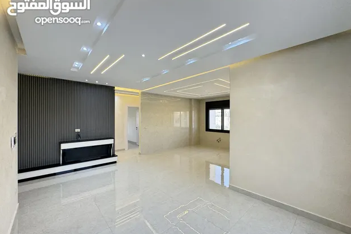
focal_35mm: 15
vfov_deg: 77.3
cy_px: 119
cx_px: 175
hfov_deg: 100.4
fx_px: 146
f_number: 2.2
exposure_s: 1/100
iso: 64
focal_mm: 2.22
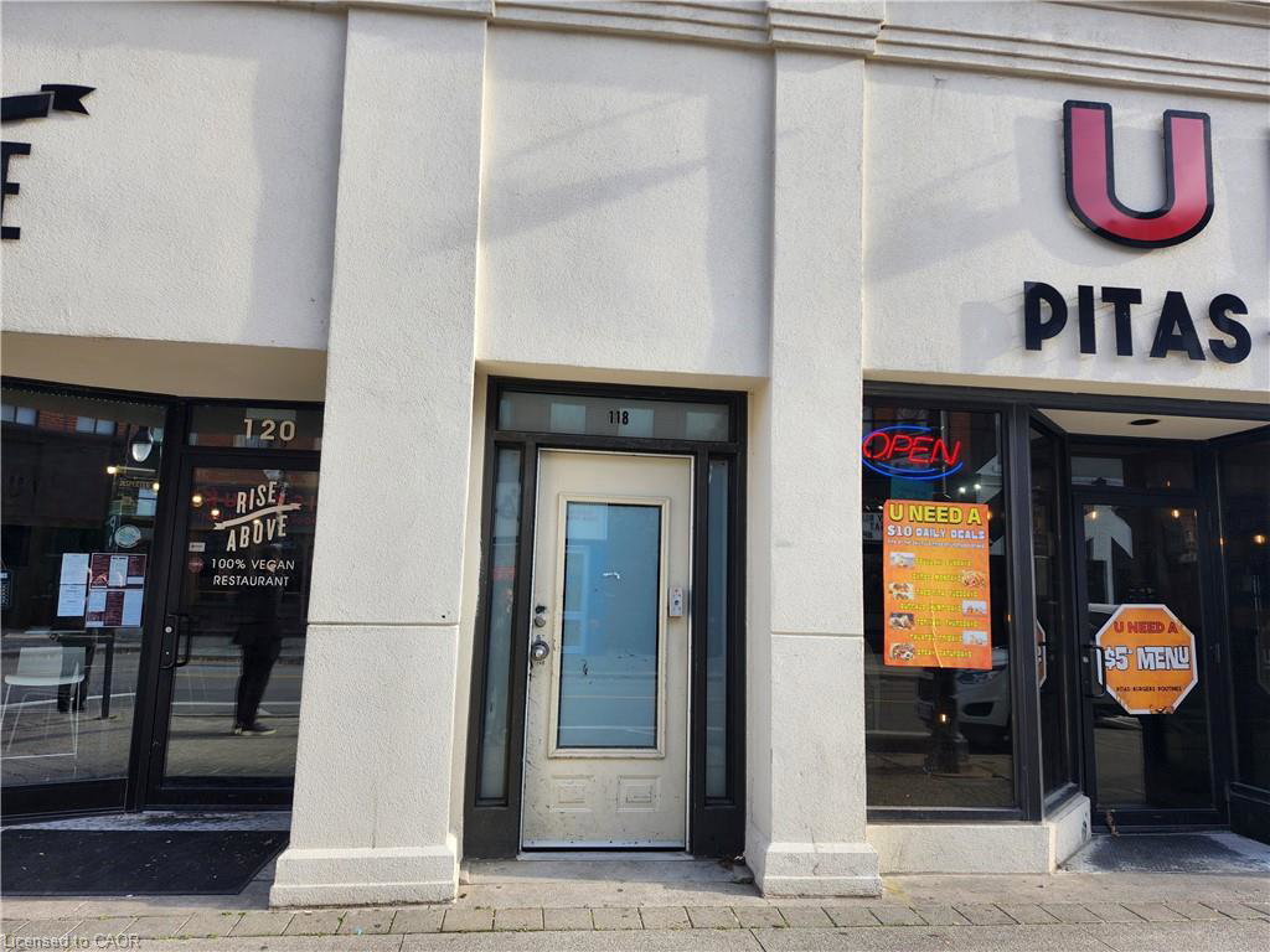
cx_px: 635
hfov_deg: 73.9
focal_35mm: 23
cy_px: 476
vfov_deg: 58.9
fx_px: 844
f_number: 1.8
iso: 25
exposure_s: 1/334
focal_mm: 5.54
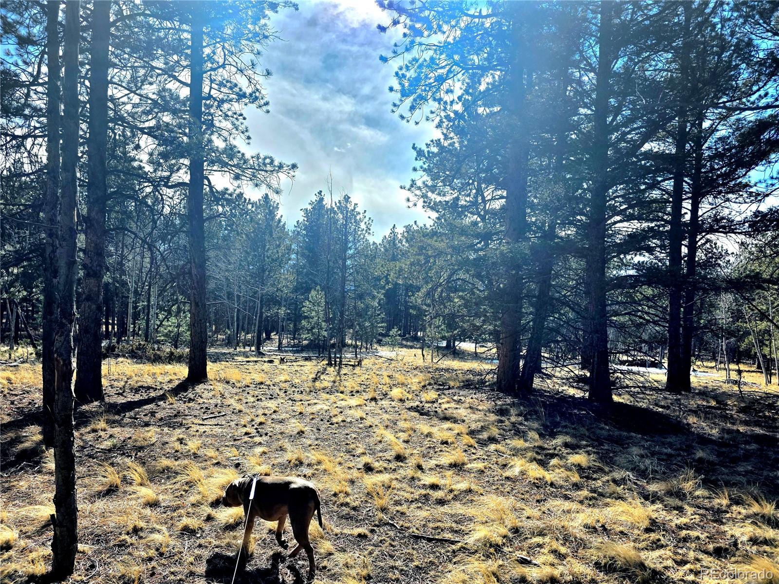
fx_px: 518
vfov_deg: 58.9
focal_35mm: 23
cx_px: 390
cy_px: 292
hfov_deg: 73.9
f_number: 1.7
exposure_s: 1/10000
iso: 50
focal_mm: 6.3
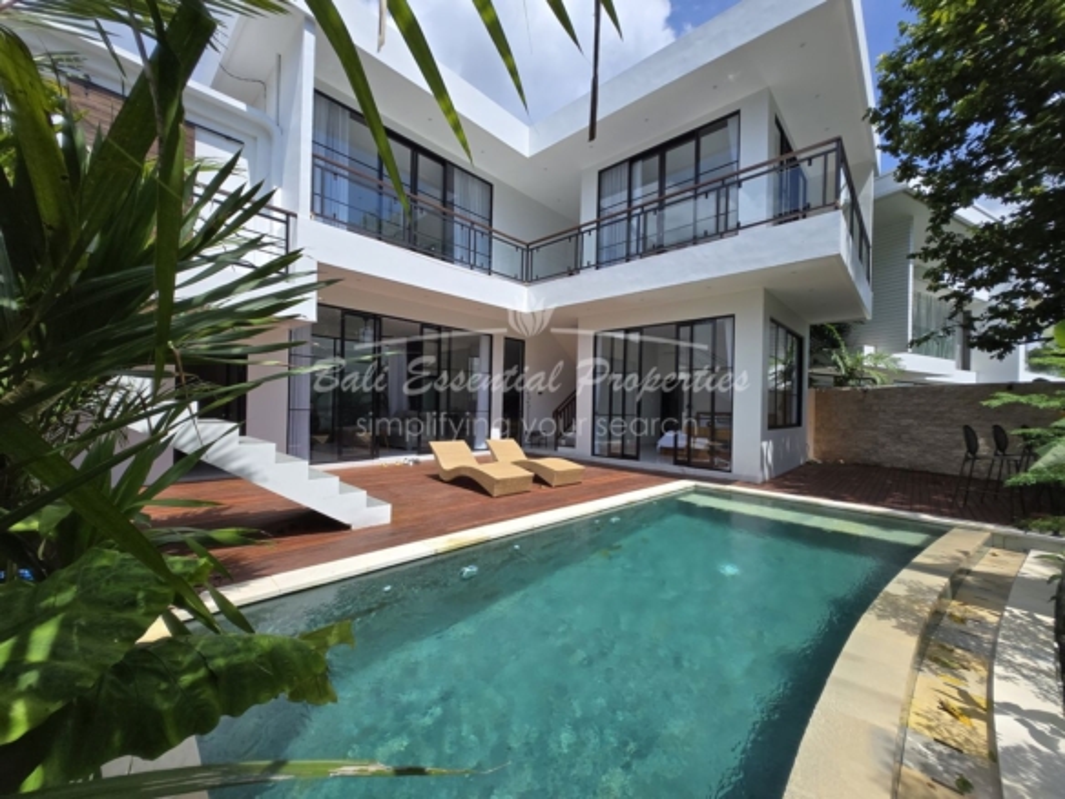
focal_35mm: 13
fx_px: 400
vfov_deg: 89.9
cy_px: 400
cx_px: 532
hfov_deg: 106.2
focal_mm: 1.7
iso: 25
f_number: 2.2
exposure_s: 1/1222
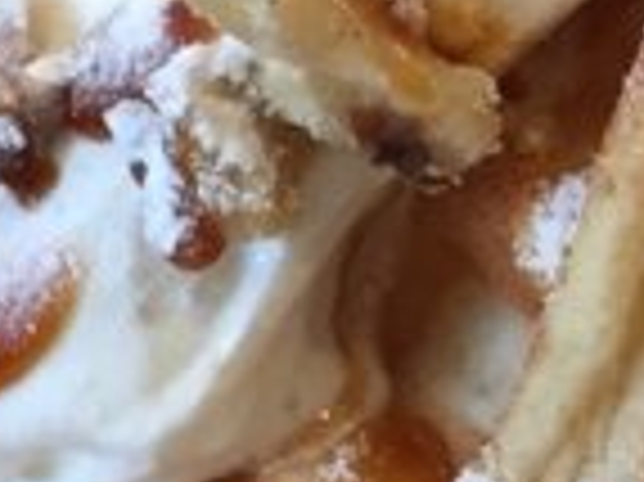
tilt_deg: -45.8
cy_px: 532
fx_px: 3011
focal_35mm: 162
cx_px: 437
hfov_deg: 12.2
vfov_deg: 9.1
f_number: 2.2
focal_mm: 4.15
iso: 50
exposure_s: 1/30
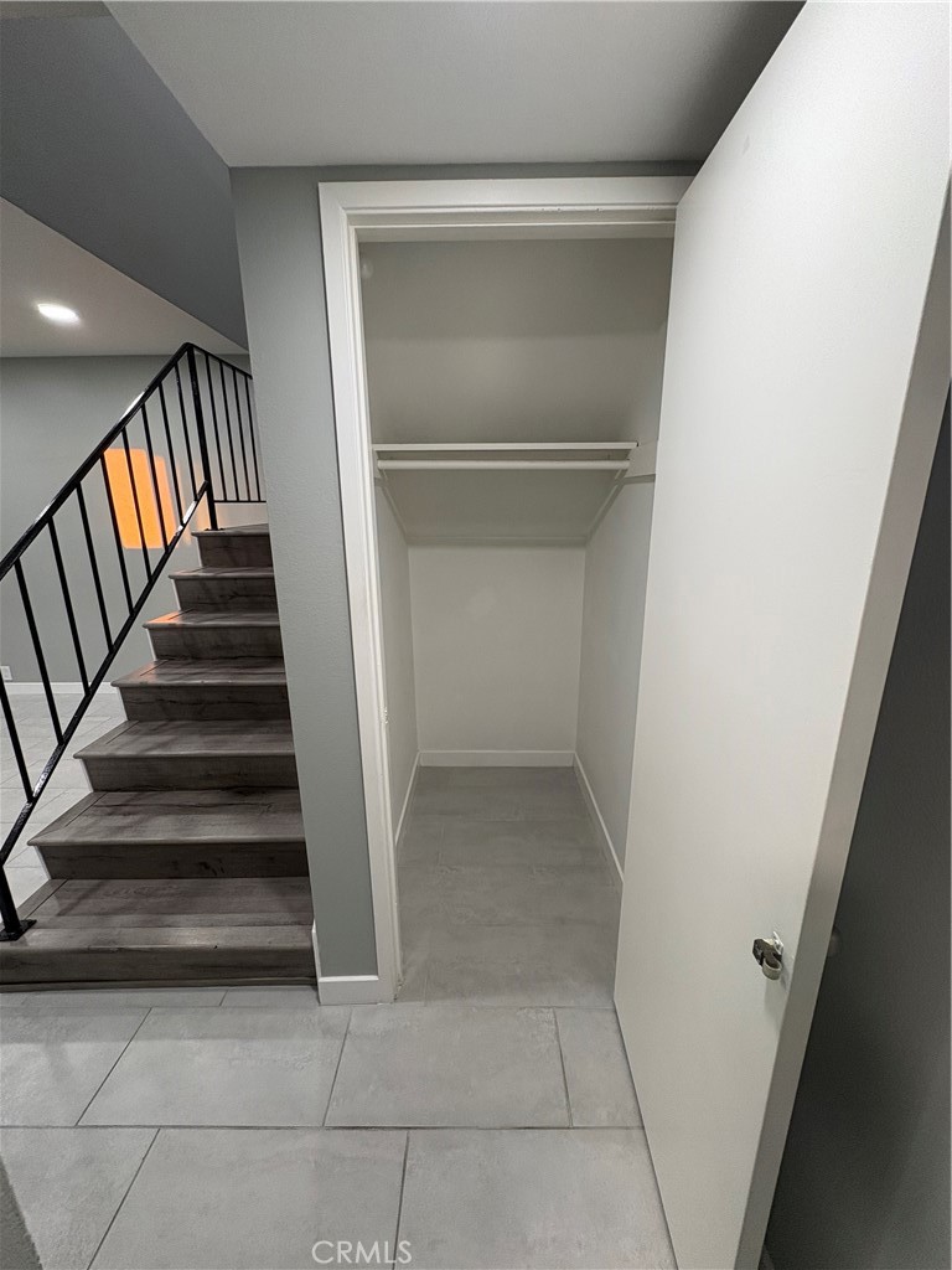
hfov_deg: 85.7
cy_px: 635
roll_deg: +0.6
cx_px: 476
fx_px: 513
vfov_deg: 102.1
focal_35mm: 14
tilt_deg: -14.7
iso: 125
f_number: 2.2
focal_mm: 2.22
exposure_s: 1/60
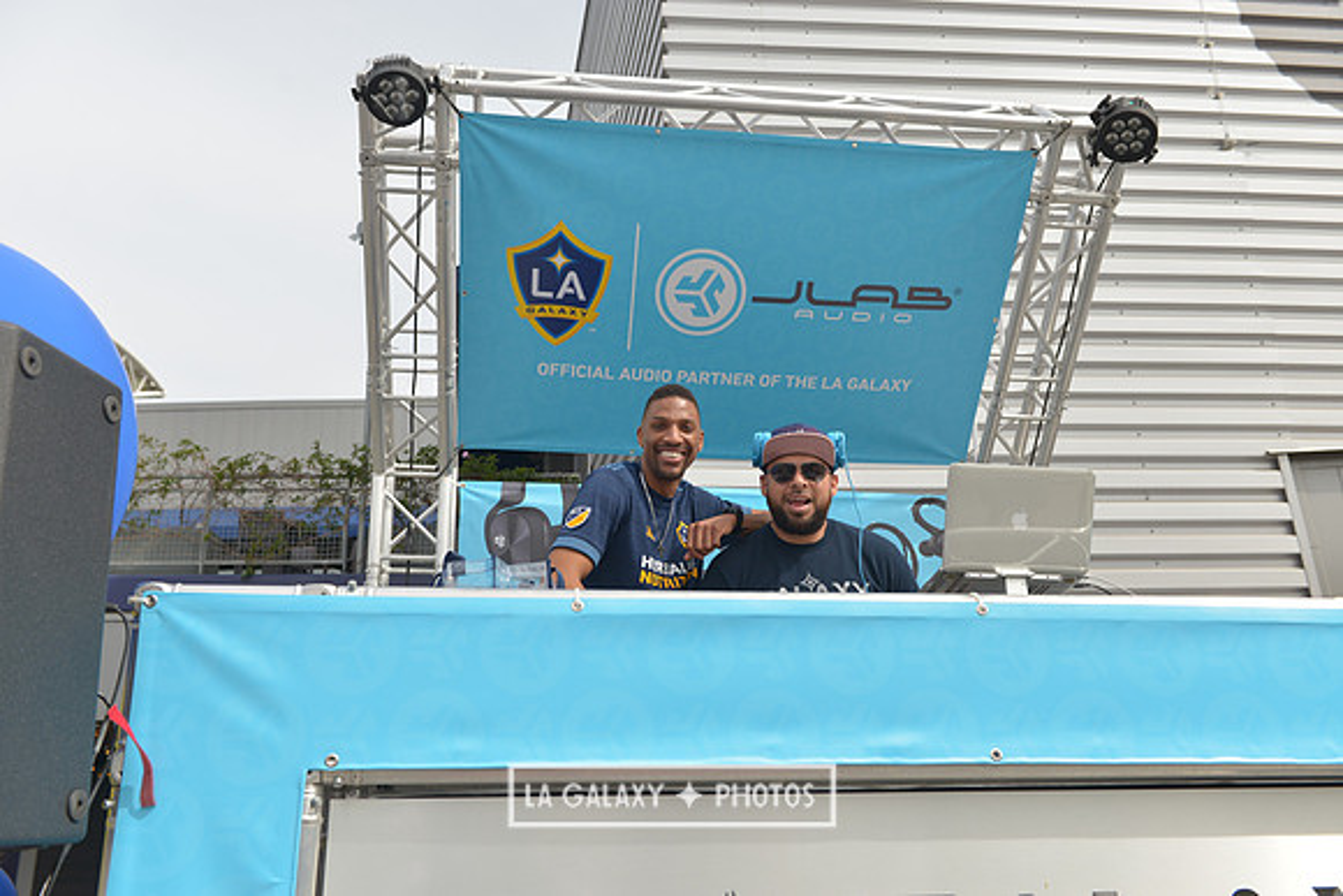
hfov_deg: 54.4
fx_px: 1306
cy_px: 448
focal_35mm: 35
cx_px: 672
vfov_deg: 37.9
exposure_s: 1/1000
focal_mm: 35
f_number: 5
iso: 200
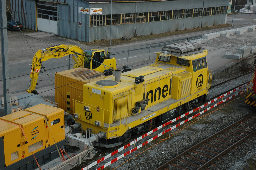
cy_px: 85
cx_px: 128
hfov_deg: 35.1
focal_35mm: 57
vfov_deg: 23.7
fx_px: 405
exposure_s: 1/250
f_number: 9
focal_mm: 38
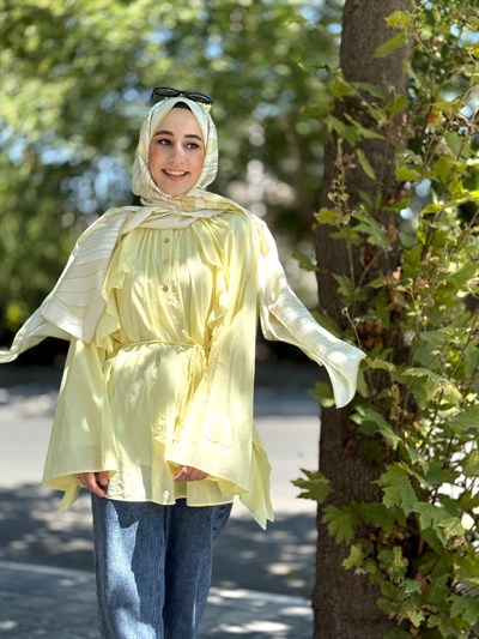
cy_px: 320
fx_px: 885
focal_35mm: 48
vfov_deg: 39.6
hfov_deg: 30.3
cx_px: 240
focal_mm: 6.76
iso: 80
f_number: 1.78
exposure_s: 1/2273
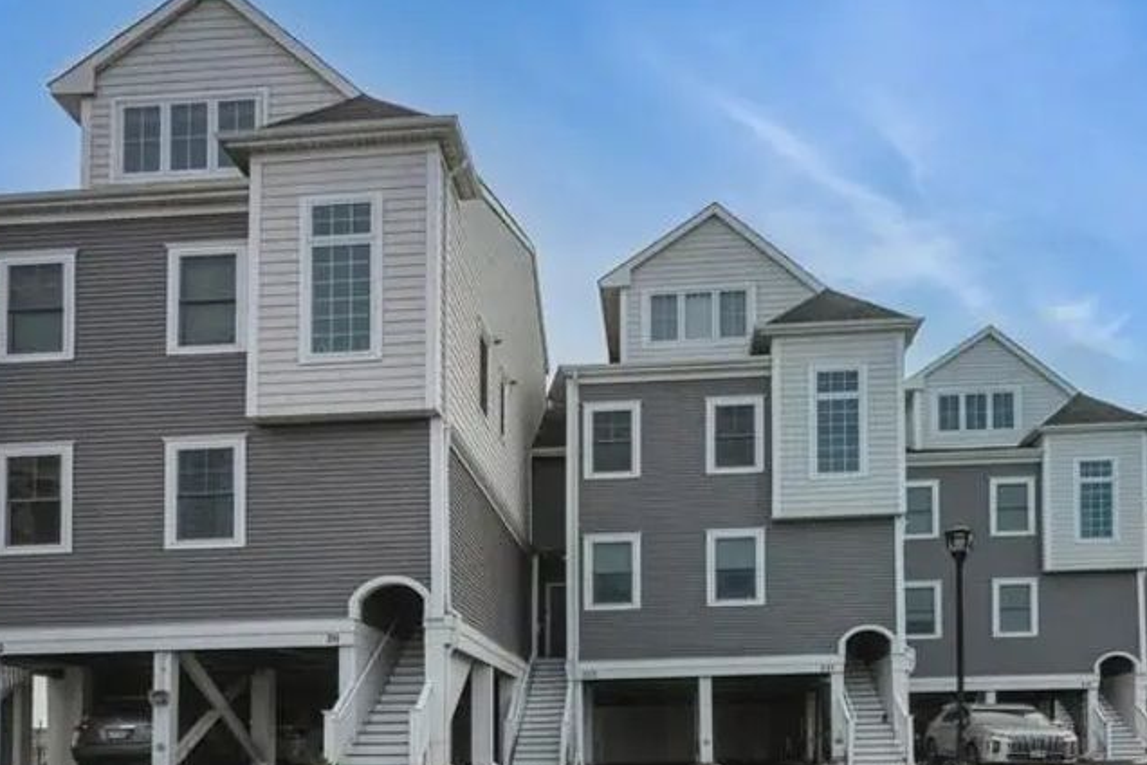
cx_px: 584
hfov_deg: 63.7
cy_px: 454
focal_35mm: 29
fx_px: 924
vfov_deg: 44.8
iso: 640
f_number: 8
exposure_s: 1/2500
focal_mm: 18
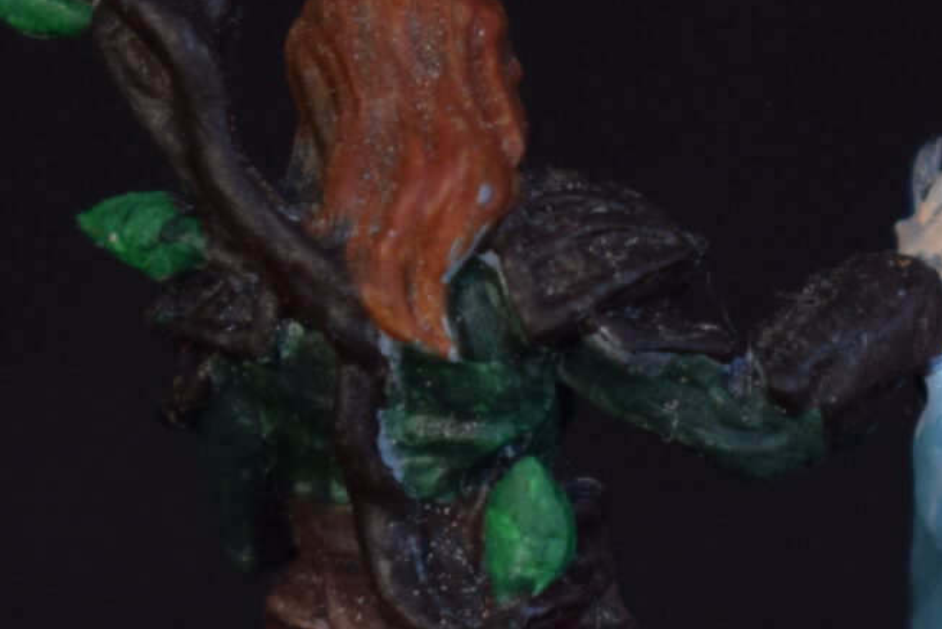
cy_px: 766
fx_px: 8478
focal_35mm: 324
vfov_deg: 4.2
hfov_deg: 6.4
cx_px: 543
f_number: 5.6
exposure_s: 1/30
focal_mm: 55
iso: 400
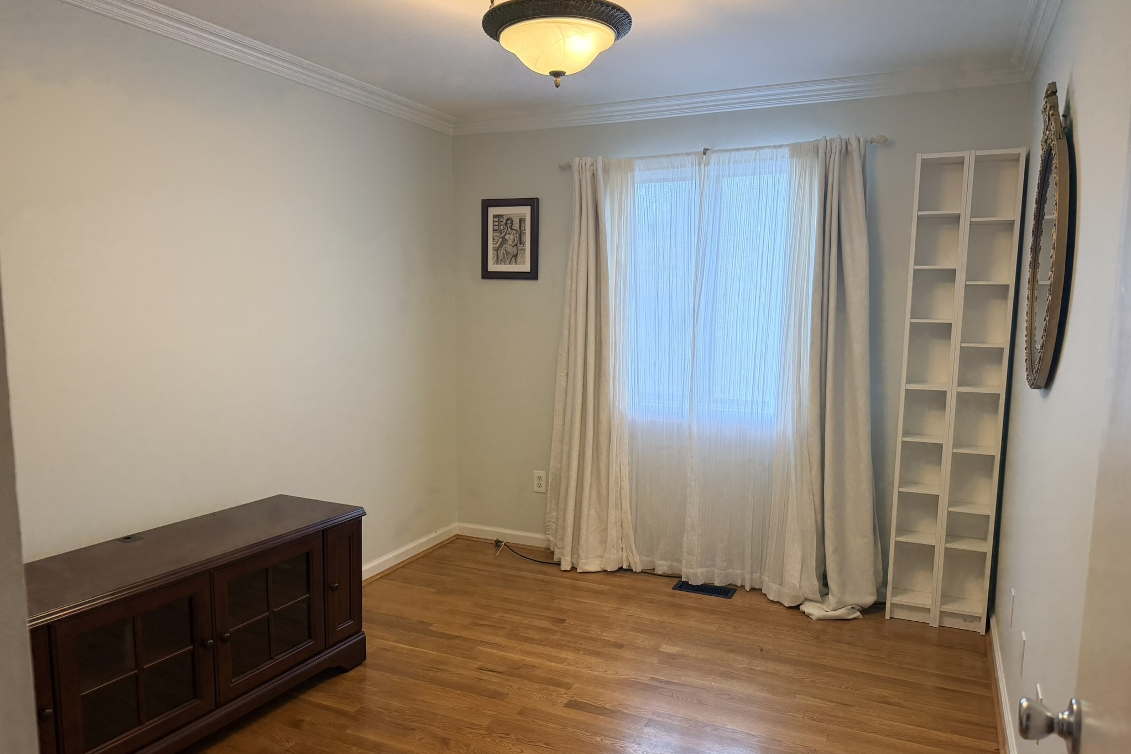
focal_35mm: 25
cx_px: 565
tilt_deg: -7.5
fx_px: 785
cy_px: 407
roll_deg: -0.7
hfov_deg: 71.5
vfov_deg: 51.2
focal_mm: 6.76
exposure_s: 1/120
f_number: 1.78
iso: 320
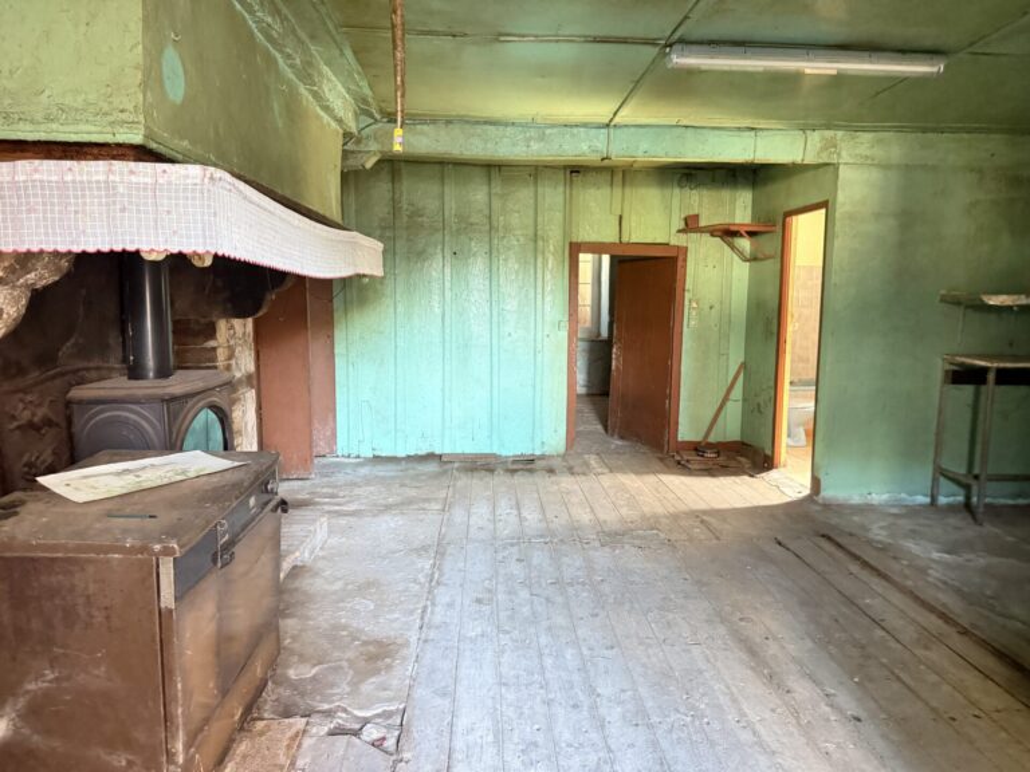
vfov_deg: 56.8
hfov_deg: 71.6
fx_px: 714
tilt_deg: -6.3
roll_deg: -0.2
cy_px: 386
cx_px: 515
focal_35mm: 24
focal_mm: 6.76
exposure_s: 1/30
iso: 1600
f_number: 1.78
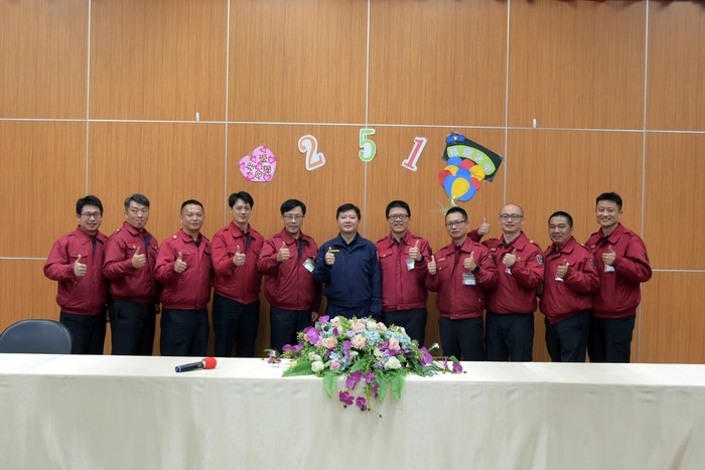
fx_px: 764
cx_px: 352
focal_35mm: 39
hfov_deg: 49.5
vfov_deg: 34.2
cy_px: 235
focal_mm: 26
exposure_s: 1/160
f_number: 3.8
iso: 900
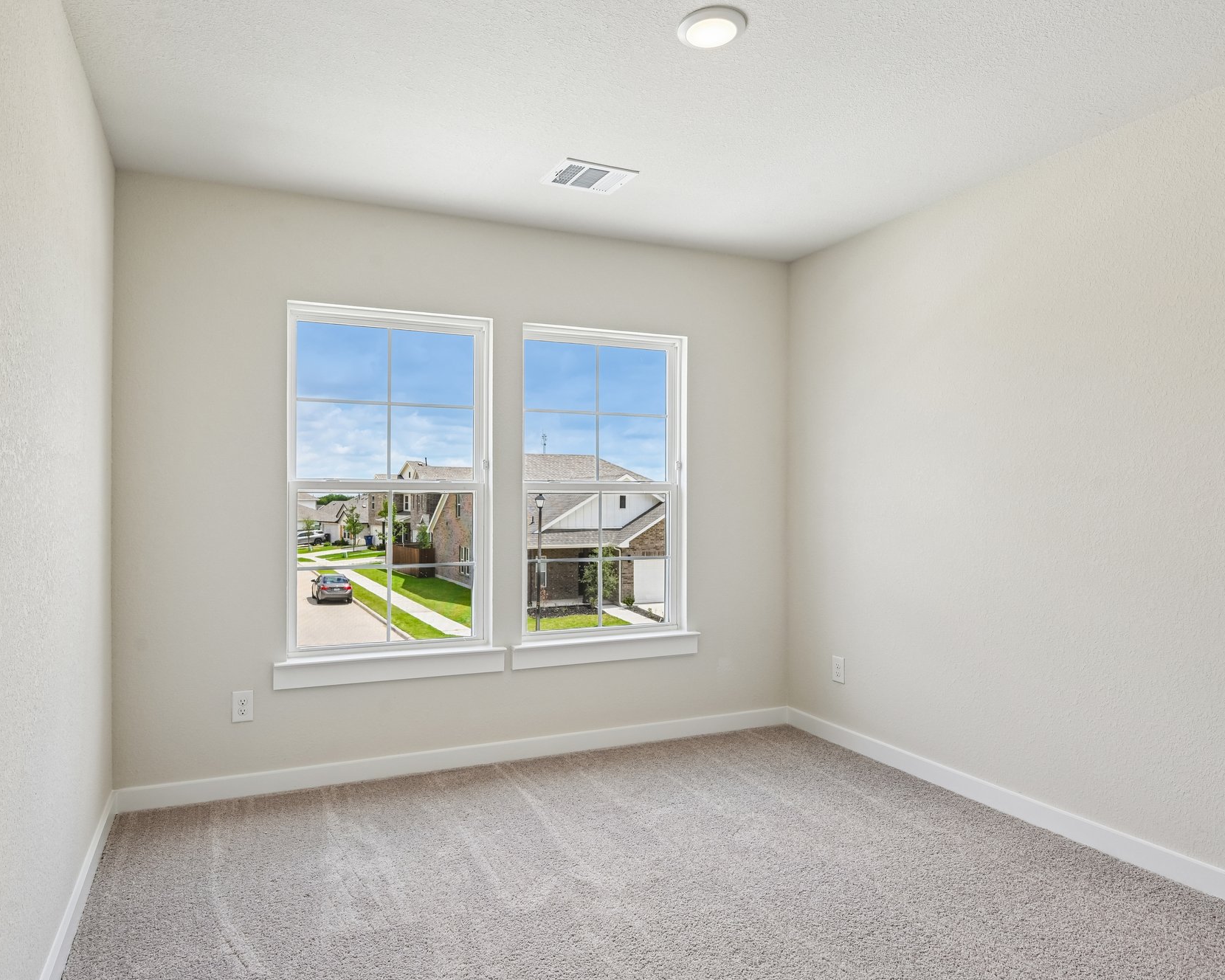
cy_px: 491
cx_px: 551
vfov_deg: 63.1
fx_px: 798
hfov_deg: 74.8
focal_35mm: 22
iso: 400
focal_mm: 19
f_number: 8
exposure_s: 1/400
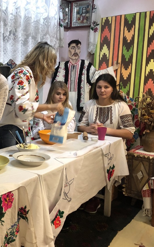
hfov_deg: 28.7
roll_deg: +0.1
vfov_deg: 48.2
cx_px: -9
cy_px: 127
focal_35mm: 41
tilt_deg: -9.4
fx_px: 275
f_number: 1.8
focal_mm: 3.99
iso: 100
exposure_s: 1/9
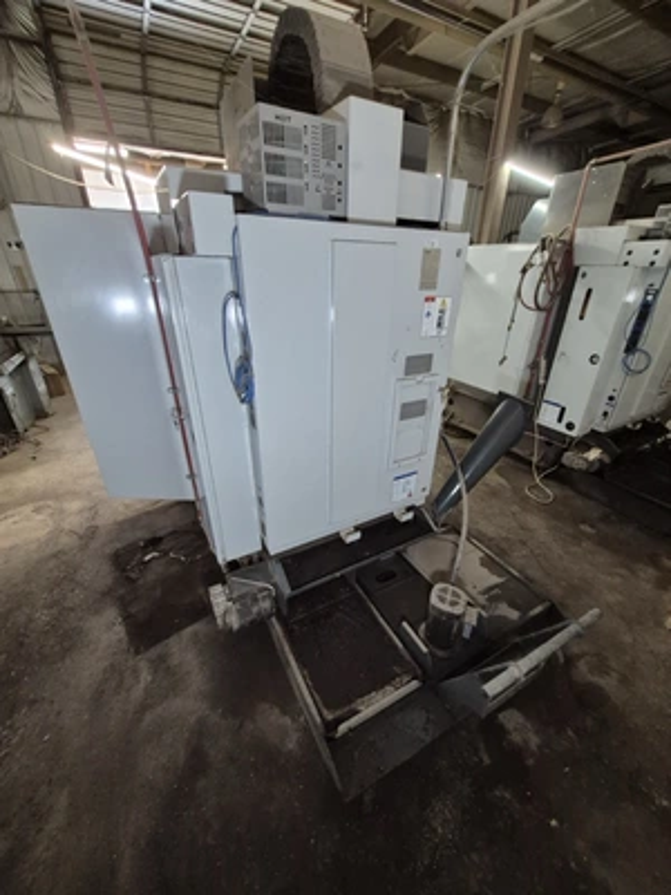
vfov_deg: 106.2
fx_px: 336
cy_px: 448
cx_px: 336
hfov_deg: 89.9
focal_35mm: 13
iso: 500
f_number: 2.2
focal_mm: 1.74
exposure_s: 1/60
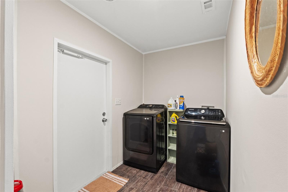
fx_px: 120
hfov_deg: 100.4
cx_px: 144
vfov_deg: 77.3
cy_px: 96
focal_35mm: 15
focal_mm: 10
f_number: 8
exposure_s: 1.3
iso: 400
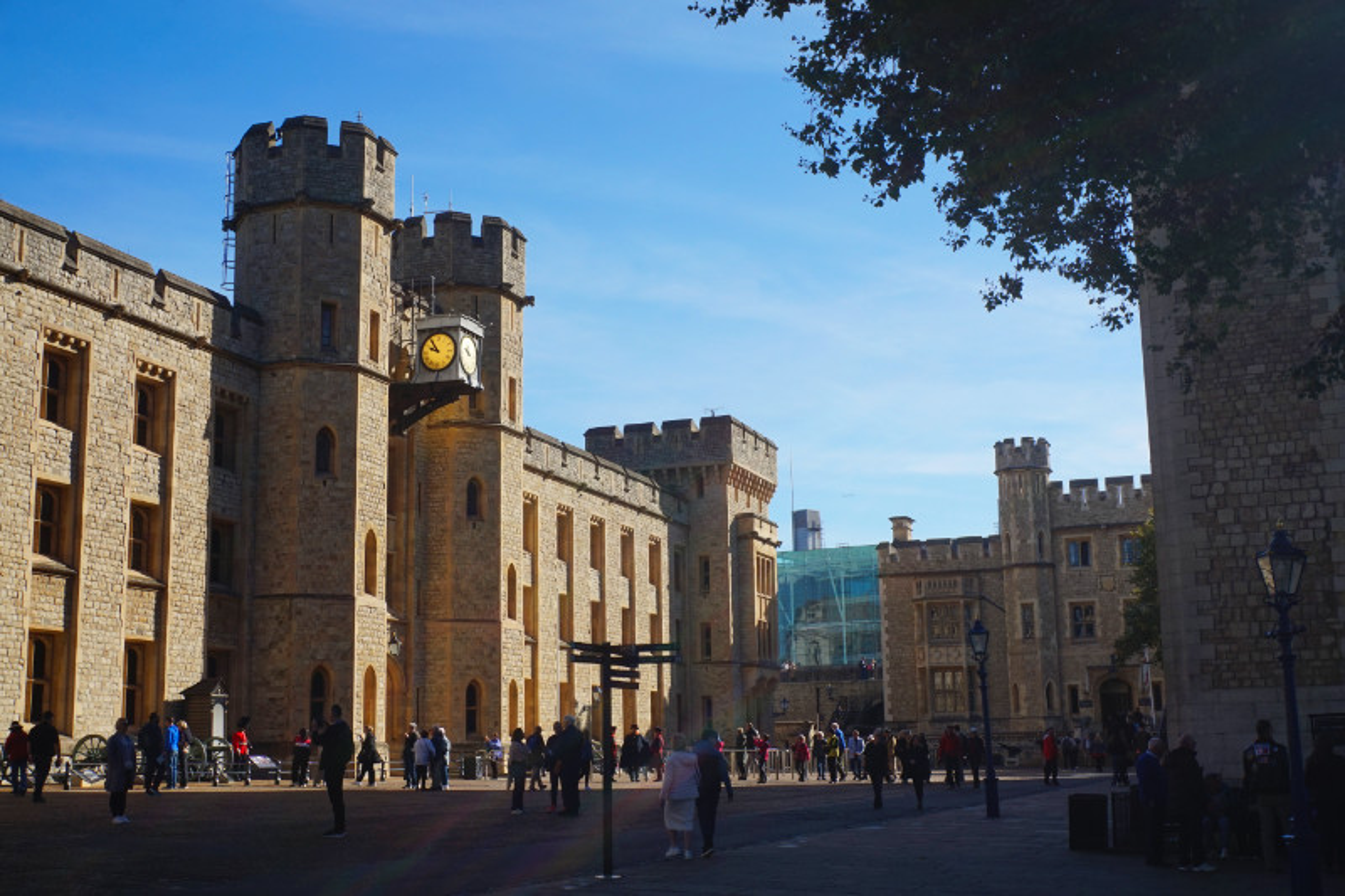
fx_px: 1625
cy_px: 448
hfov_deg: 45.0
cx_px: 672
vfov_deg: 30.8
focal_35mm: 44
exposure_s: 1/125
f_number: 14
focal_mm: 29
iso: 100
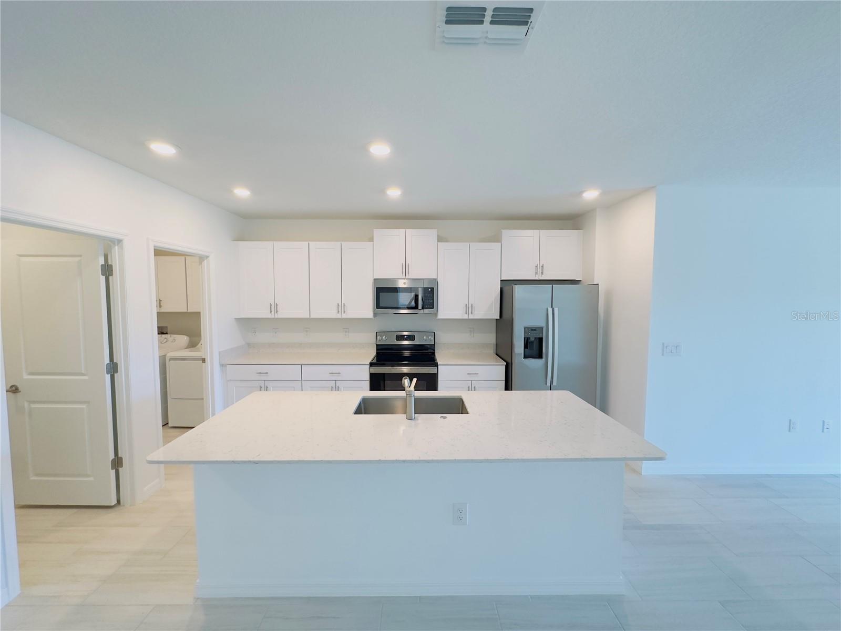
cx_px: 420
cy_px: 316
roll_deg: -0.2
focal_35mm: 14
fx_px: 340
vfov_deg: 85.7
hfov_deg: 102.1
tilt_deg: -3.1
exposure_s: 1/120
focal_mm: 2.22
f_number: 2.2
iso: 250
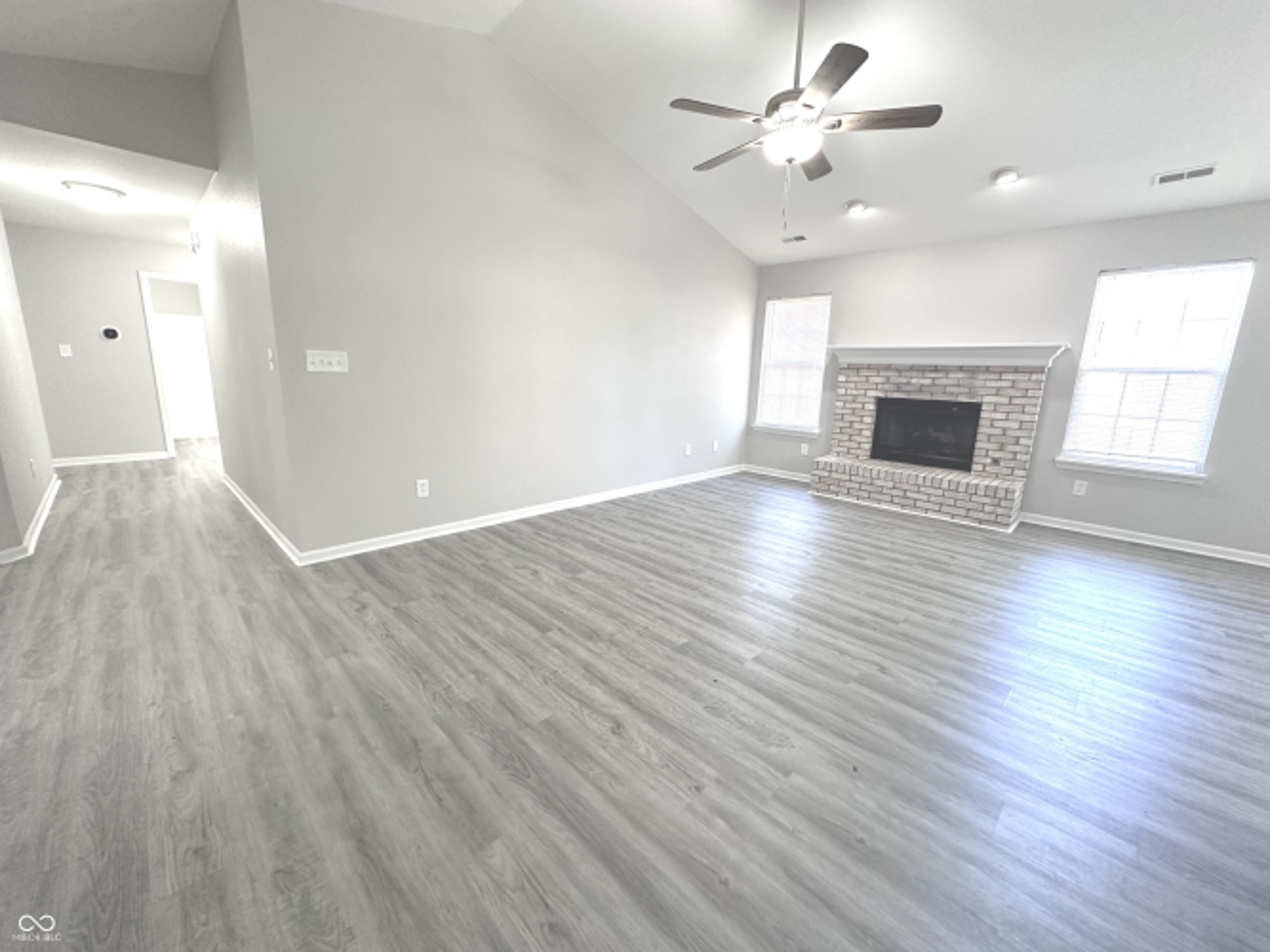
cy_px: 476
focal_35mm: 14
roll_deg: -1.8
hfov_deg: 102.1
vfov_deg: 85.7
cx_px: 635
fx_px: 514
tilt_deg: -12.5
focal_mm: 2.22
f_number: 2.2
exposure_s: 1/90
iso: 320
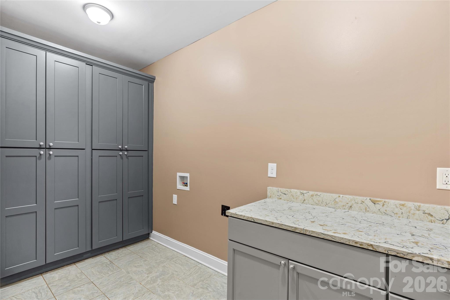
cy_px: 150
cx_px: 225
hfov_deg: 96.7
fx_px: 200
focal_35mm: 16
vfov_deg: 73.7
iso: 100
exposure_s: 2.5
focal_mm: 16
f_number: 8
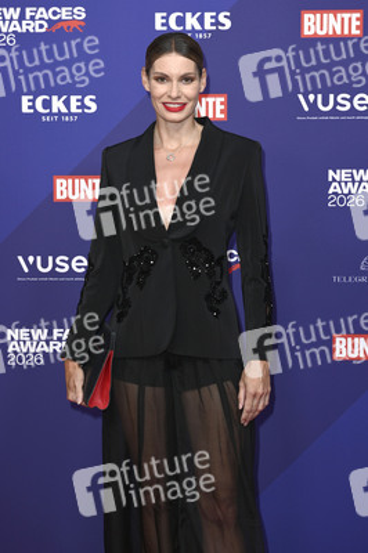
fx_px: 1075
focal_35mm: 70
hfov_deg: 19.4
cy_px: 276
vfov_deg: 28.9
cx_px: 184
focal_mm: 70
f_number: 5.6
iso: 500
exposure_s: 1/250
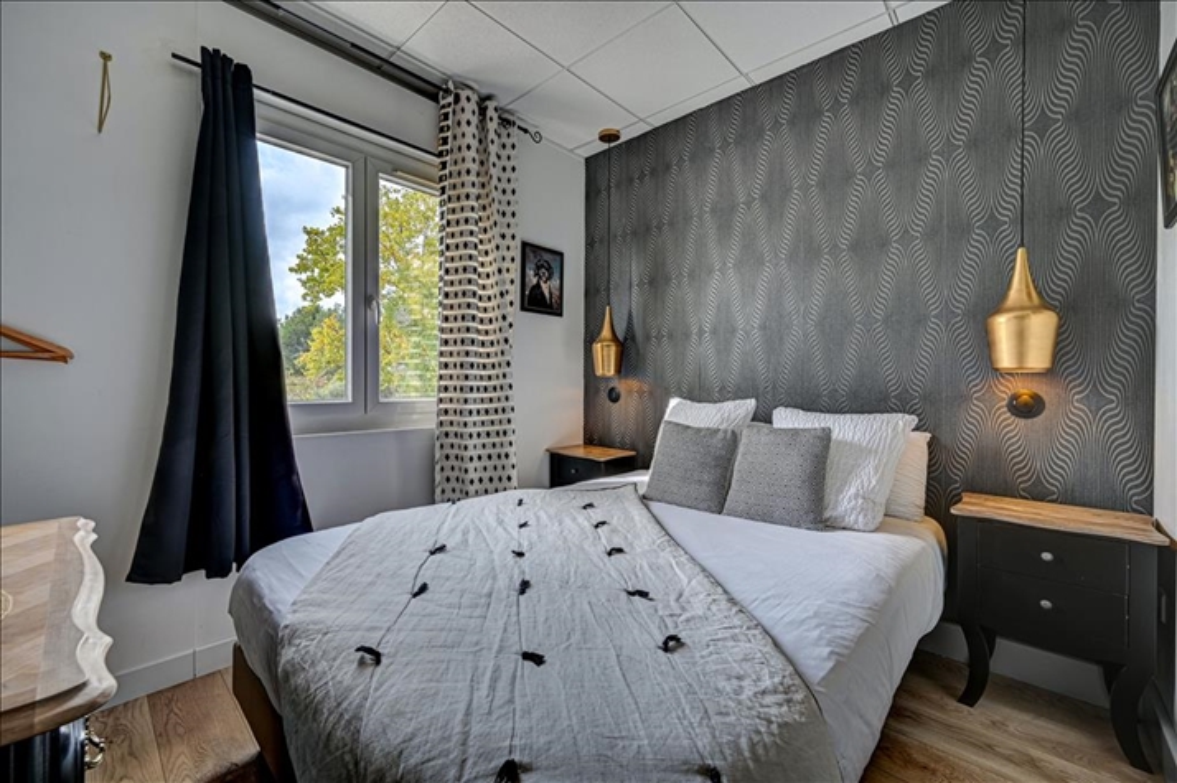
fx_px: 457
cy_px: 392
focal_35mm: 14
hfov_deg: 104.3
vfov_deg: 81.1
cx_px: 588
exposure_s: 1/13
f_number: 11
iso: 100
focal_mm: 14
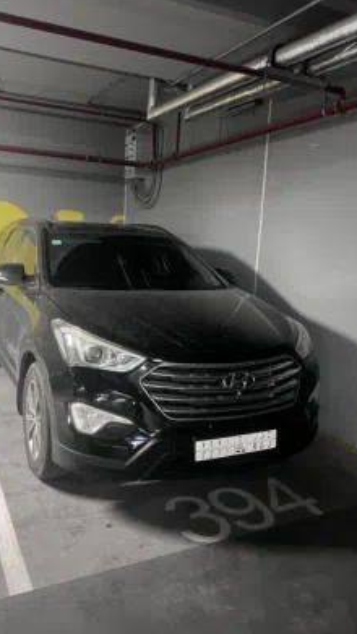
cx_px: 148
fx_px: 488
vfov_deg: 66.1
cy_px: 311
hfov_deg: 40.1
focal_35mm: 29
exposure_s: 1/29
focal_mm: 5.7
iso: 1000
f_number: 1.5
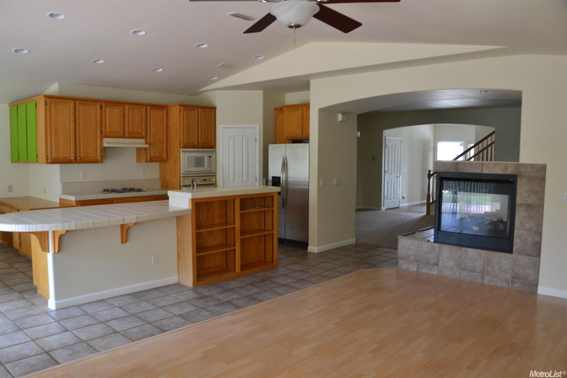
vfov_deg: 47.9
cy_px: 189
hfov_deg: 67.4
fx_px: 425
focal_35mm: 27
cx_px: 284
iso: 400
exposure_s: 1/30
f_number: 7.1
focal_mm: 18
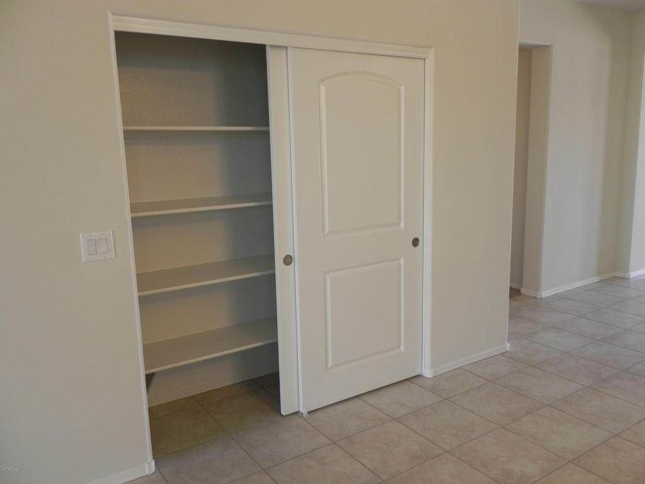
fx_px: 540
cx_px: 322
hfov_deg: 61.7
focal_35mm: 29
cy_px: 242
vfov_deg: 48.2
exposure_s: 1/31.5
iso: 160
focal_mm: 5.2
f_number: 2.8
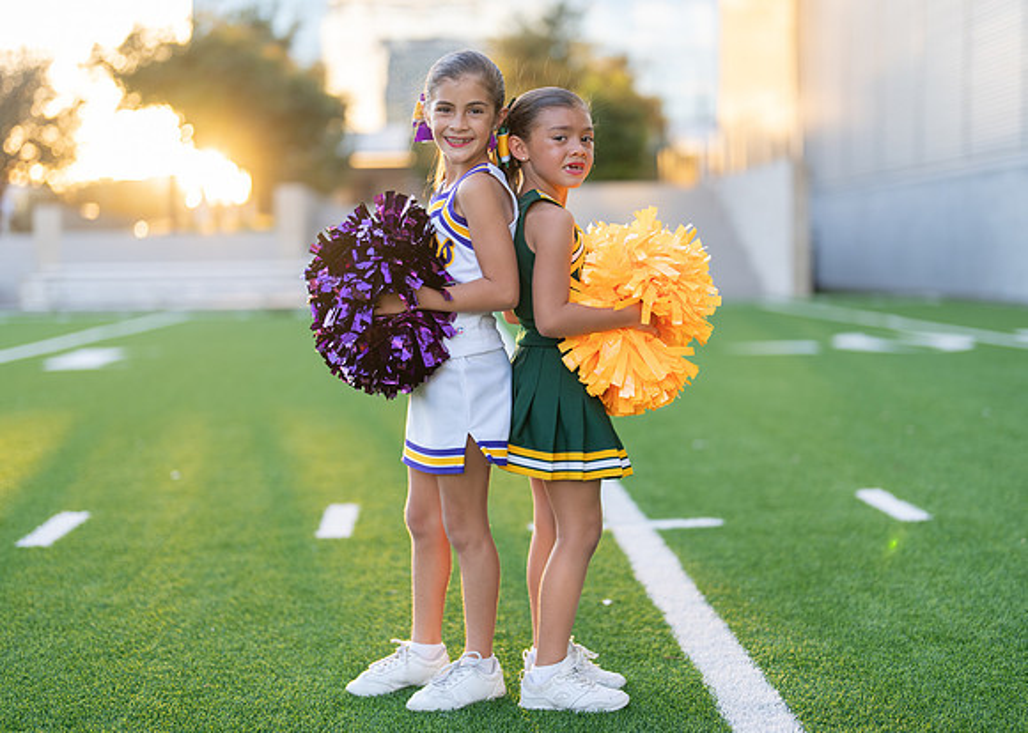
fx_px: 1678
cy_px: 348
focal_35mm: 57
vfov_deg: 24.7
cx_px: 550
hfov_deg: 34.0
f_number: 1.2
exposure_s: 1/400
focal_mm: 50
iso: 125
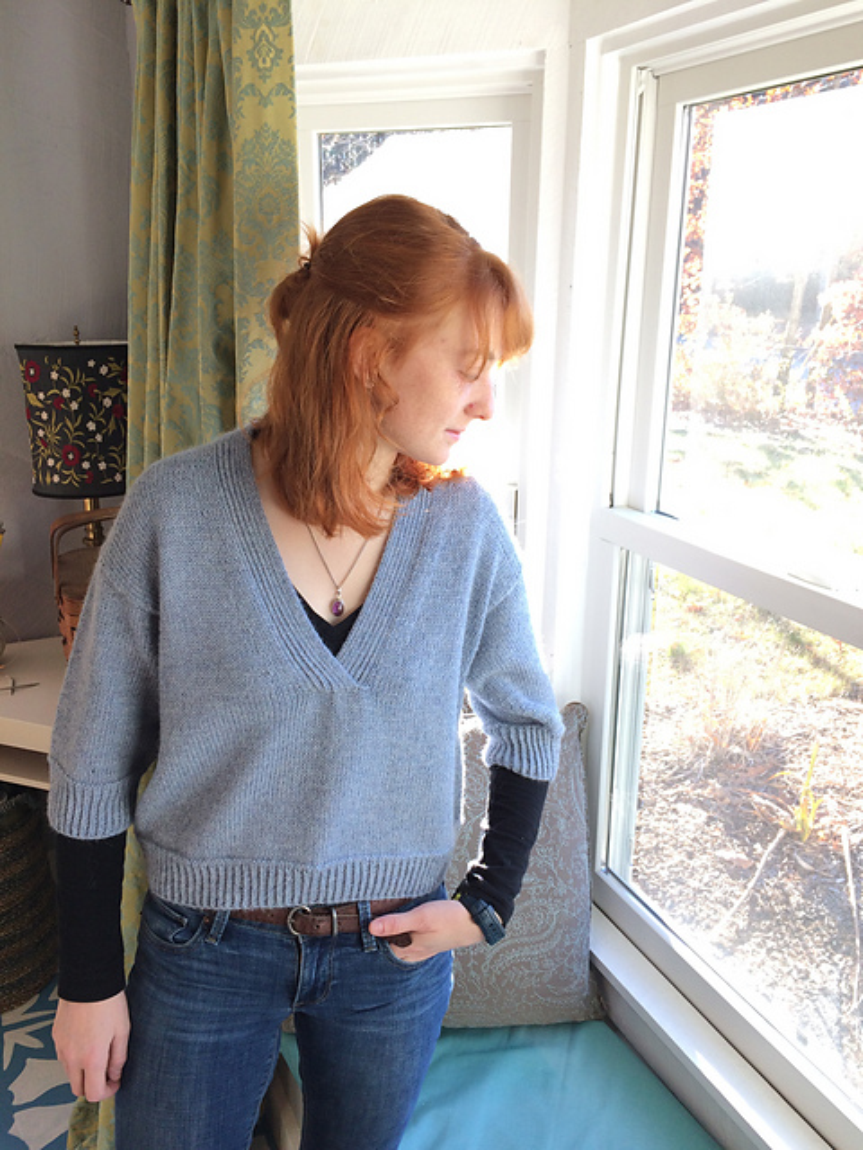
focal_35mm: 29
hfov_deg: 48.2
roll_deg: +0.0
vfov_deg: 61.7
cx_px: 432
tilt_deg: -18.8
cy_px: 575
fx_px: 964
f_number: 2.2
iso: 50
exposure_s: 1/60
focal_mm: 4.15
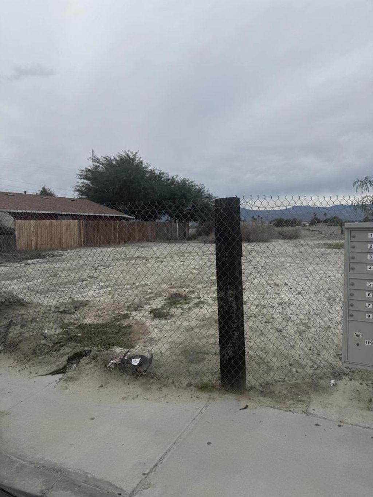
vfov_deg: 71.6
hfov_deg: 56.8
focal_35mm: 24
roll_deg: +0.6
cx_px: 186
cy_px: 248
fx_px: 345
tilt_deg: -3.6
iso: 80
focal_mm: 6.76
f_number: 1.78
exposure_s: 1/4975
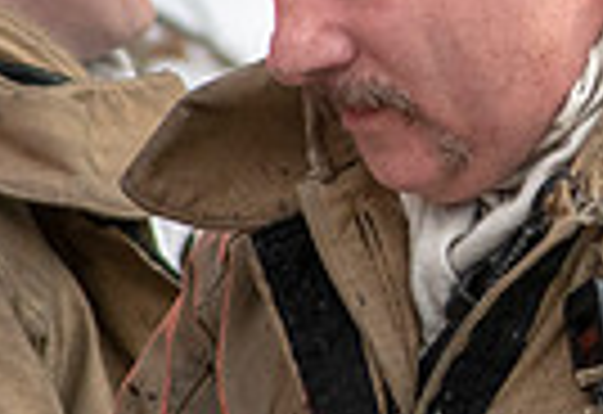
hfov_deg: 2.1
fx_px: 16380
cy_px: 57
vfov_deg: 1.4
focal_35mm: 969
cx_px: 849
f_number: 4.8
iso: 640
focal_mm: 125
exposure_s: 1/2000
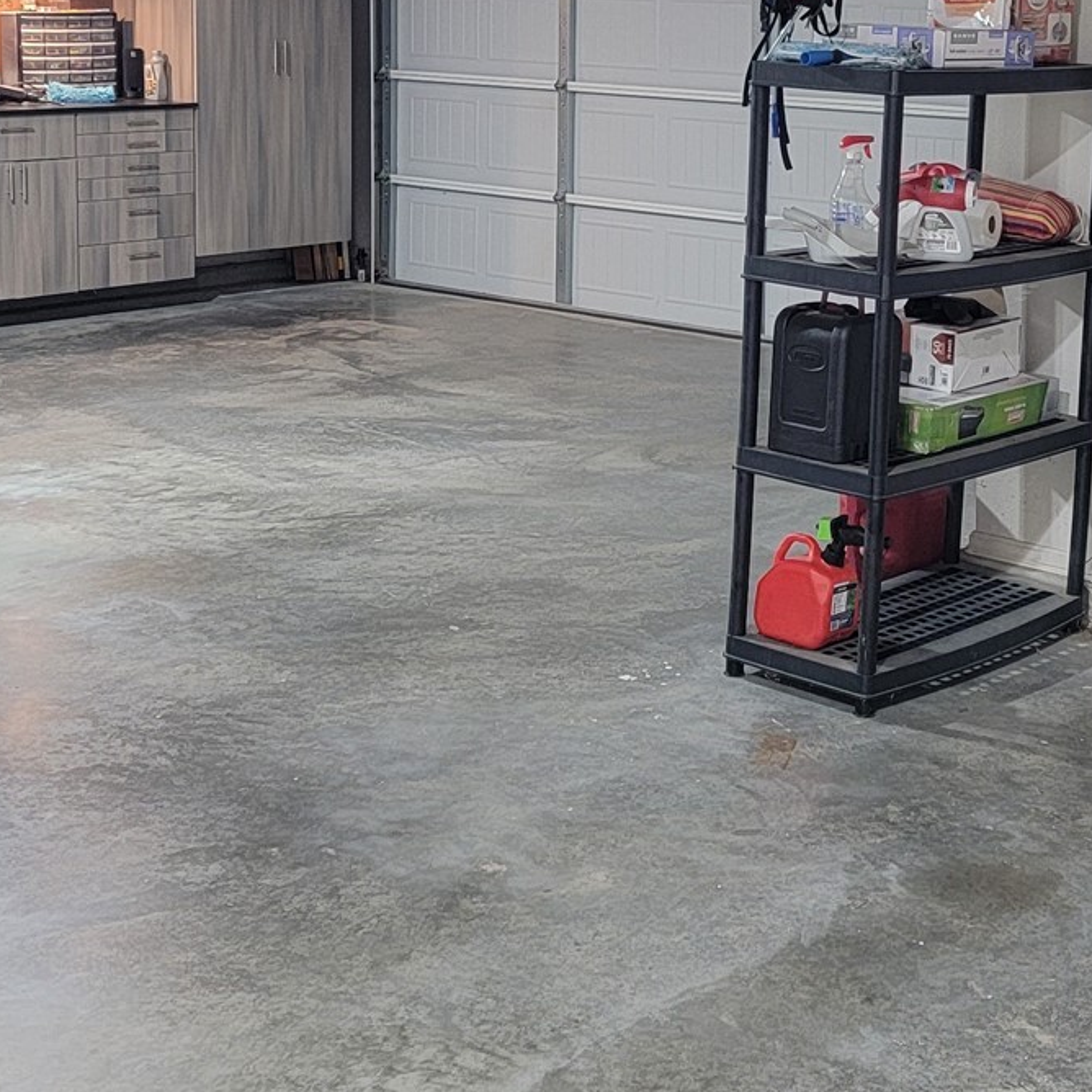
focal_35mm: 61
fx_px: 2177
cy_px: 163
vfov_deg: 27.4
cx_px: 793
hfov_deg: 27.8
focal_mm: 6.7
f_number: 1.8
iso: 250
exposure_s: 1/60
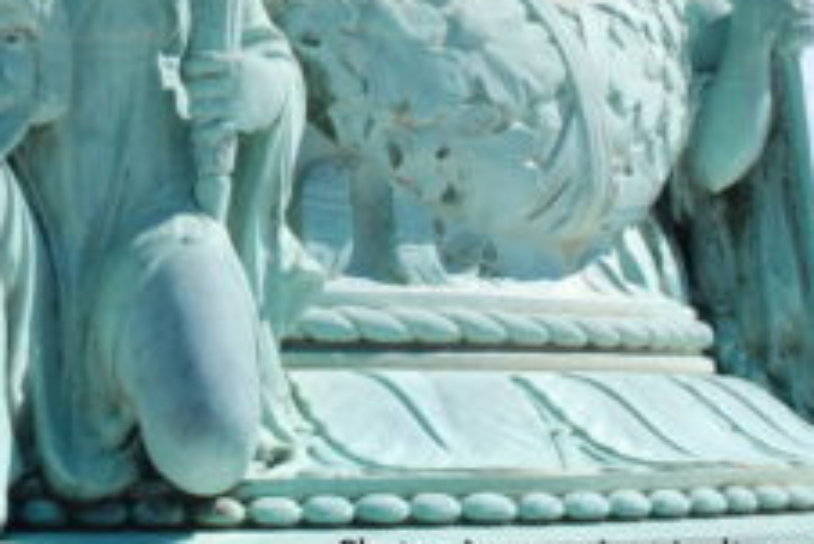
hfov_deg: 23.8
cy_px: 2
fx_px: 1880
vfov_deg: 16.1
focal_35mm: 83
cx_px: 79
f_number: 16
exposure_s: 1/50
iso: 100
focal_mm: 25
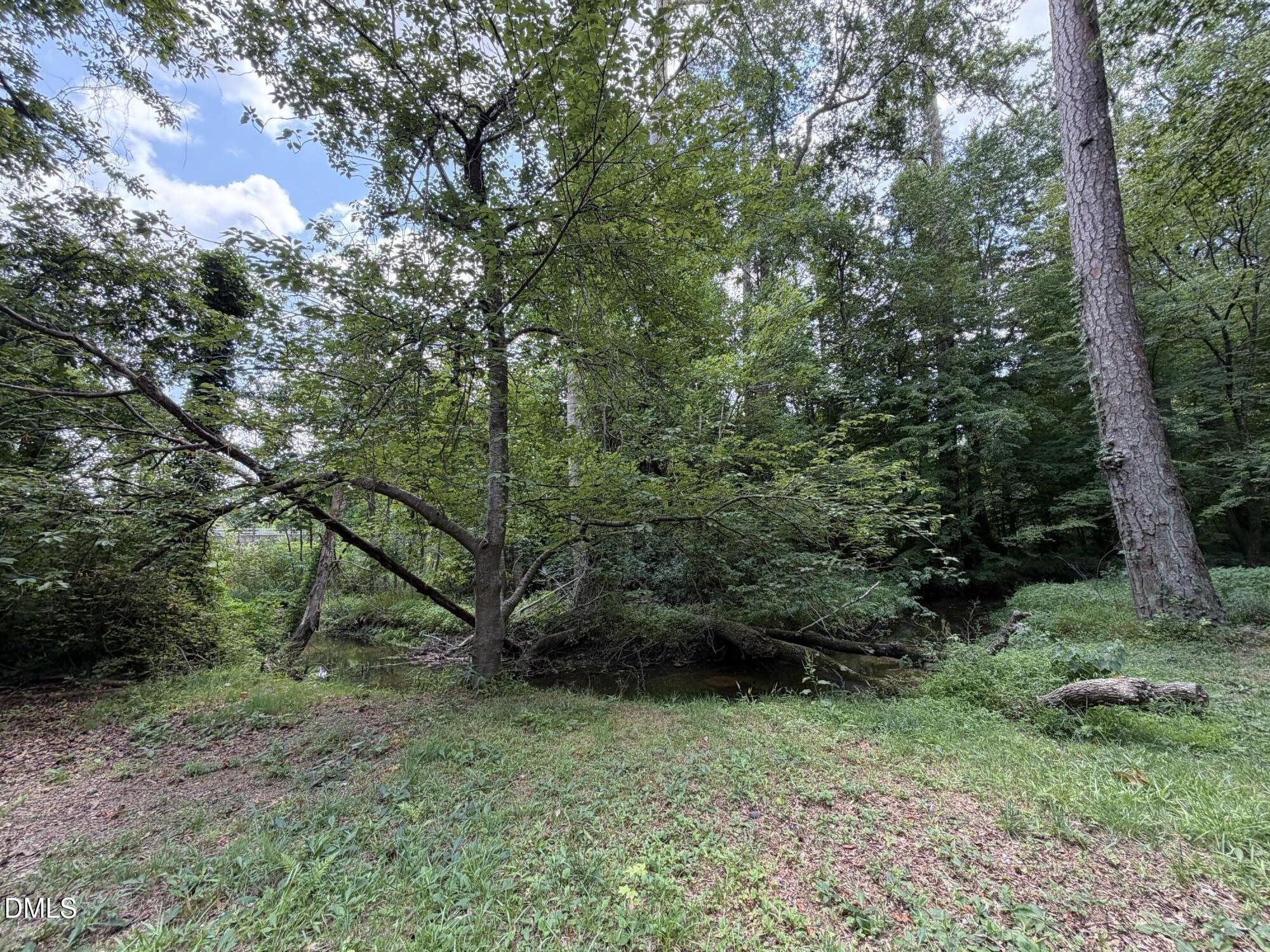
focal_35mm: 14
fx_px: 514
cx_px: 635
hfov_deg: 102.1
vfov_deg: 85.7
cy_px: 476
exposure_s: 1/147
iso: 50
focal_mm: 2.22
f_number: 2.2
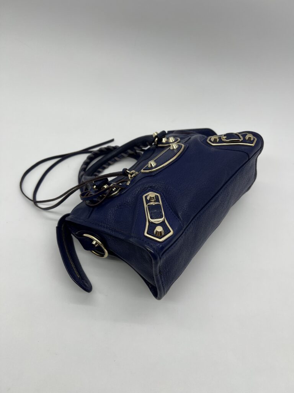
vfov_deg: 67.3
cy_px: 196
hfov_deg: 53.1
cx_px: 147
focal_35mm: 26
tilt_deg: -50.8
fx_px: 294
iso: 50
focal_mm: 5.7
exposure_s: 1/302
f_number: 1.5
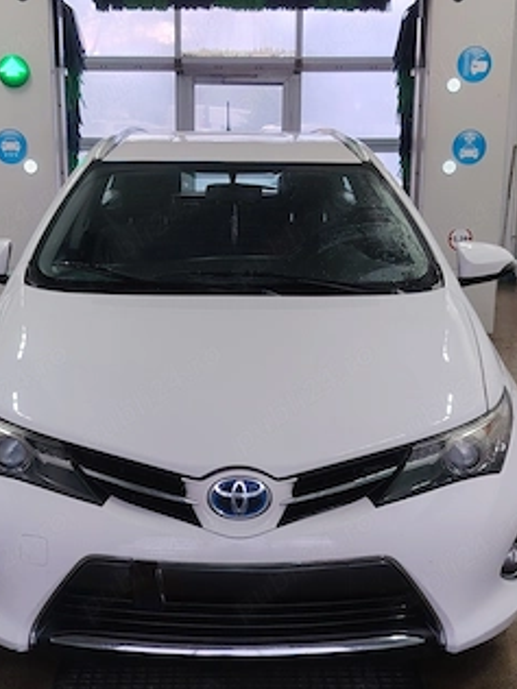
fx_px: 1135
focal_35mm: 57
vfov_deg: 33.6
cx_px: 227
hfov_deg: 25.6
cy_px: 434
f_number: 1.75
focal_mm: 5.25
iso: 252
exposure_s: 1/33.3
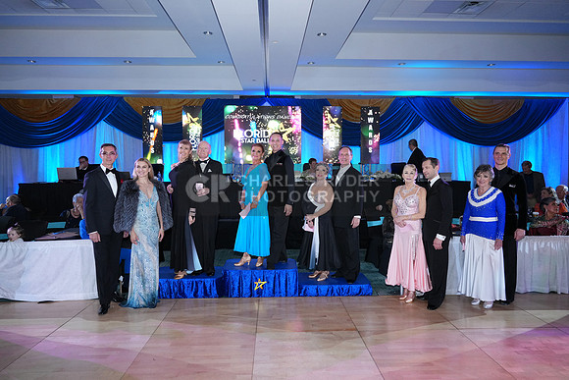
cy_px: 190
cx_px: 284
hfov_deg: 73.7
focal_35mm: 24
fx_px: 379
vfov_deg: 53.2
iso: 2000
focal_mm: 24
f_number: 5
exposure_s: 1/200
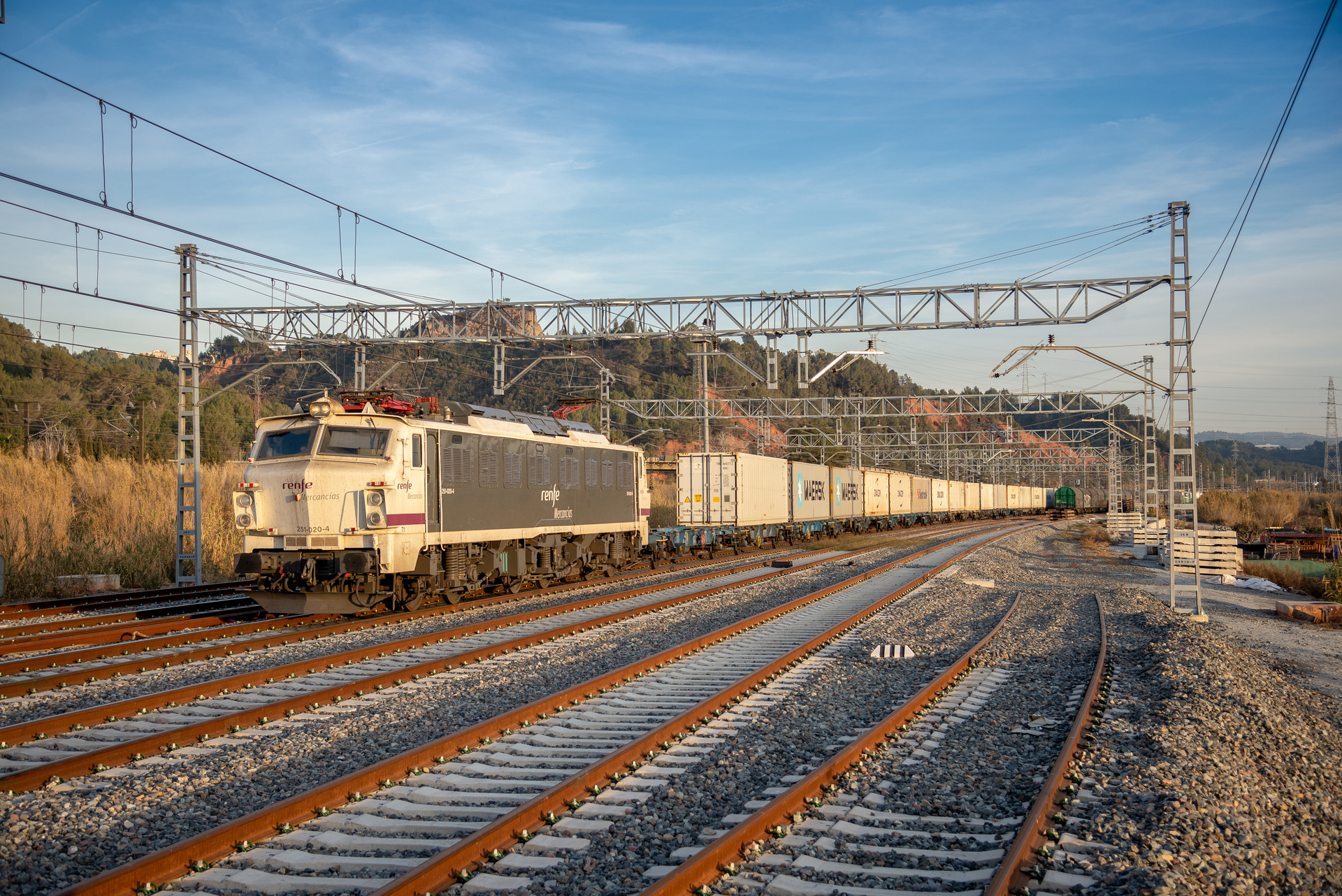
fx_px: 1715
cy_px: 448
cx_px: 671
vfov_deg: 29.3
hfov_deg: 42.7
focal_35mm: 46
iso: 500
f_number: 4.5
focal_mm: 46
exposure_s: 1/800
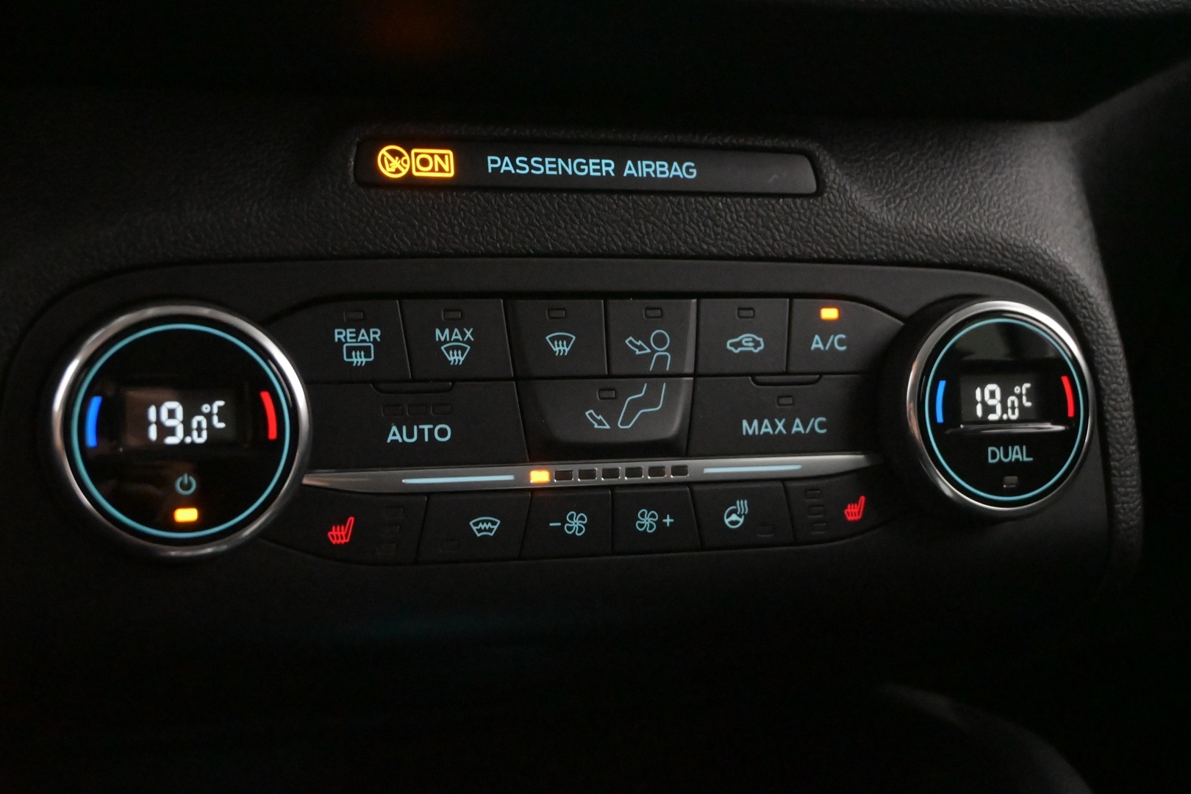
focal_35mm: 52
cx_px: 596
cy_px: 397
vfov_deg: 25.8
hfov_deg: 37.9
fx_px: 1737
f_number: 5.3
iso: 11400
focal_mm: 35
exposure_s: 1/60
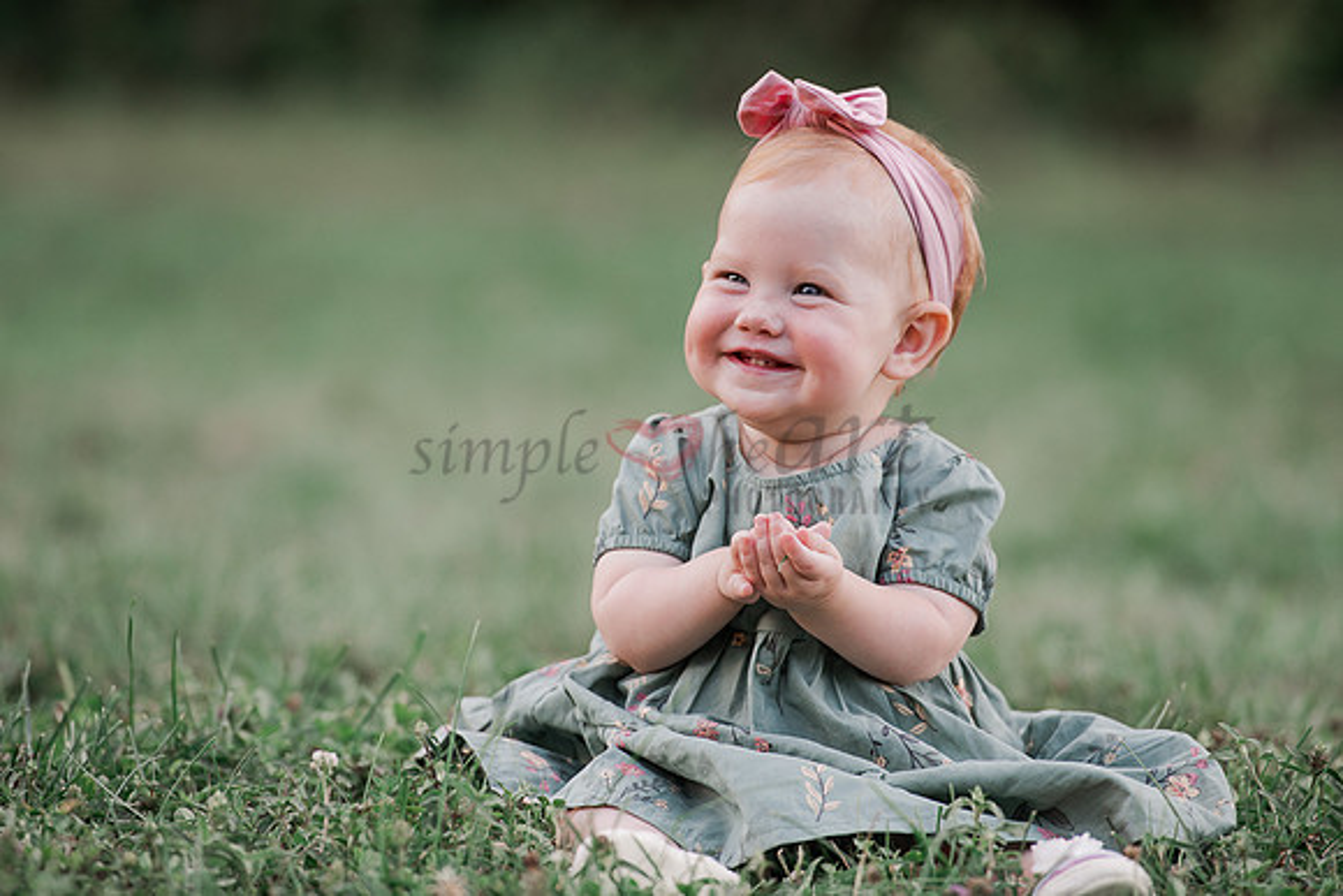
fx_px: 9021
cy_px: 354
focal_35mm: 242
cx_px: 672
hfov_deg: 8.5
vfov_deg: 5.7
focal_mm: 200
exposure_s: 1/250
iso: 320
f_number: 3.5
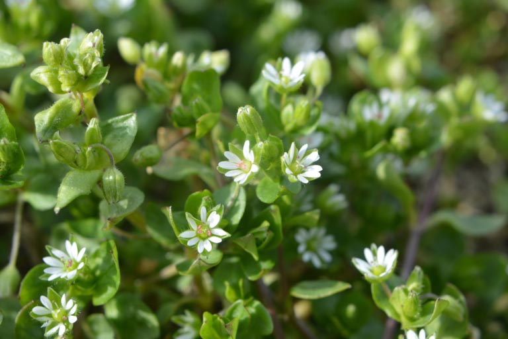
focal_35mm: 52
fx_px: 741
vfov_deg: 25.8
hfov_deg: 37.9
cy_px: 170
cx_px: 254
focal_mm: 35
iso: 250
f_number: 8
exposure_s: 1/250
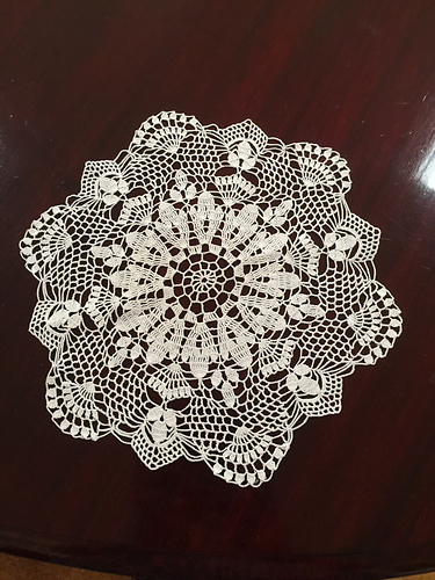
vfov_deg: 61.7
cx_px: 218
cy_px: 290
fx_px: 486
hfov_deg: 48.2
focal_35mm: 29
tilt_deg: -77.7
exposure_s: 1/15
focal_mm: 4.15
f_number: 2.2
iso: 100
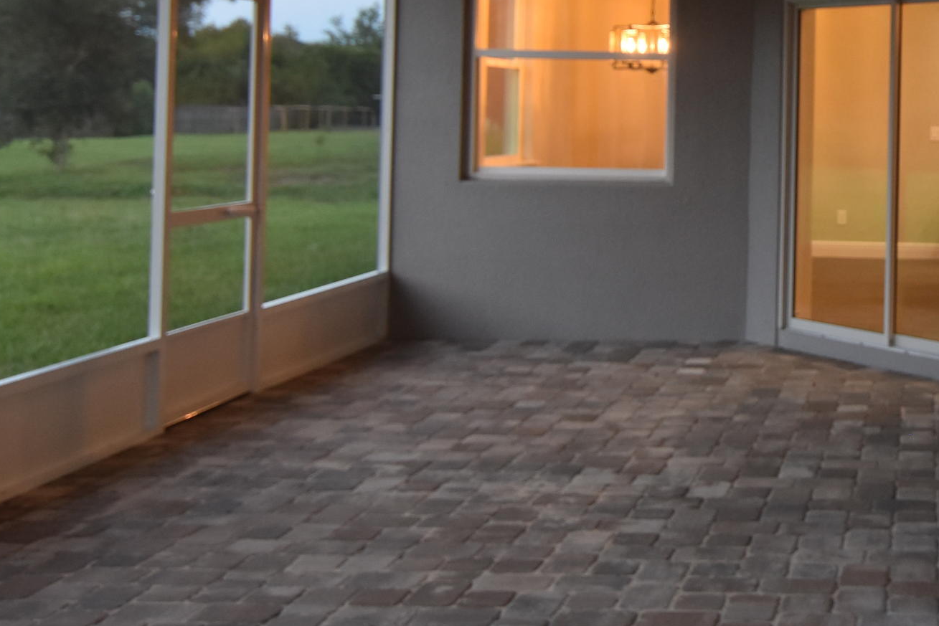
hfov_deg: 33.6
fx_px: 1435
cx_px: 905
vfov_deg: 24.1
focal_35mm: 55
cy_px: 90
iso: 800
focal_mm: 16
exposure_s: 1/60
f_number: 2.8
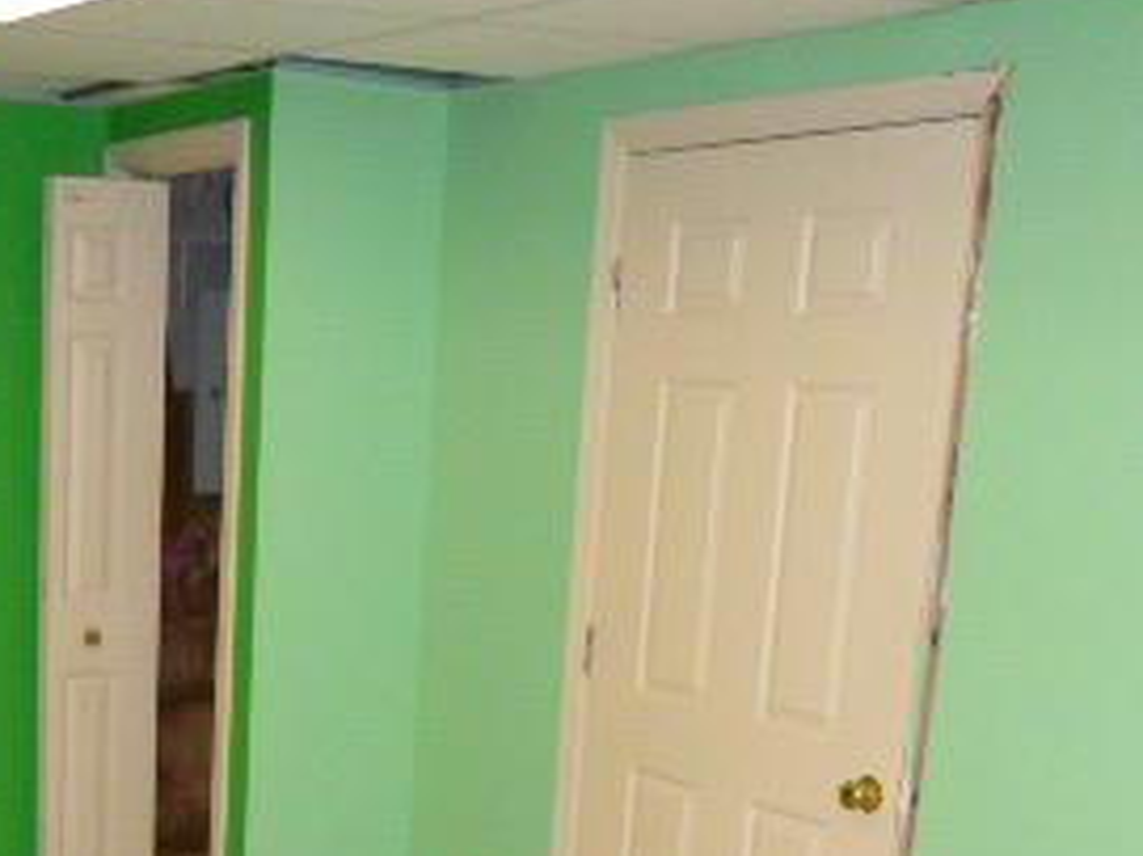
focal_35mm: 59
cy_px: 915
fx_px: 1947
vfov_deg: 23.4
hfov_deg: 31.8
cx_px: 211
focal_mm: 4.5
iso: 400
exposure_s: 1/60
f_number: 3.1
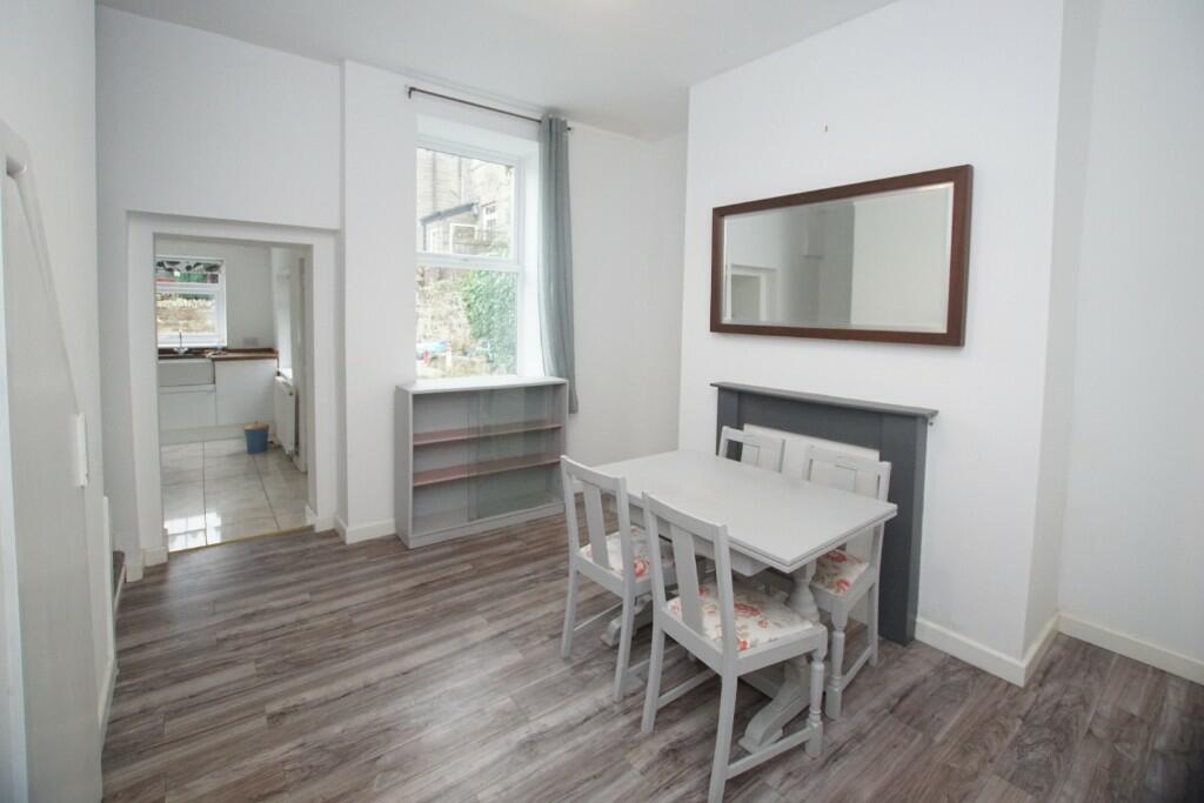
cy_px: 402
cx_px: 602
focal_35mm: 15
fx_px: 502
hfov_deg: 100.4
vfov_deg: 77.3
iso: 1600
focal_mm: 10
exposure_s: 1/160
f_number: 3.5
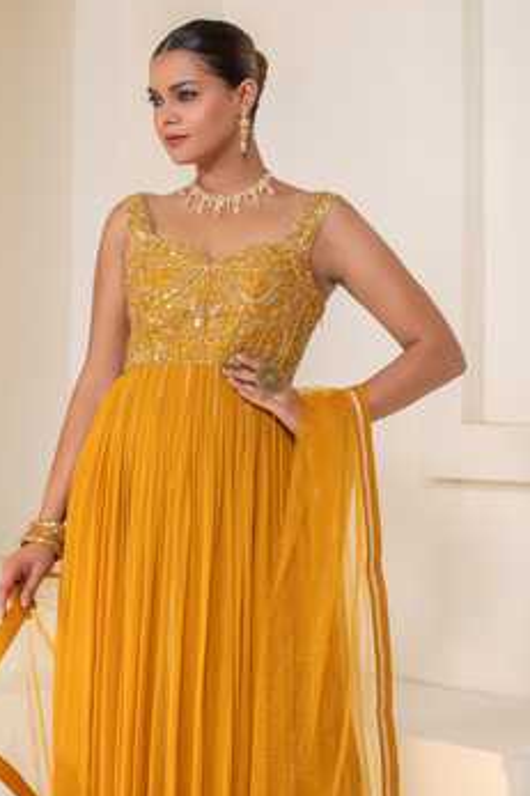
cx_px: 202
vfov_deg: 36.8
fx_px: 1171
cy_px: 577
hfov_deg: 25.4
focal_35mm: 53
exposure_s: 1/125
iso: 400
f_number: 2.8
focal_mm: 35
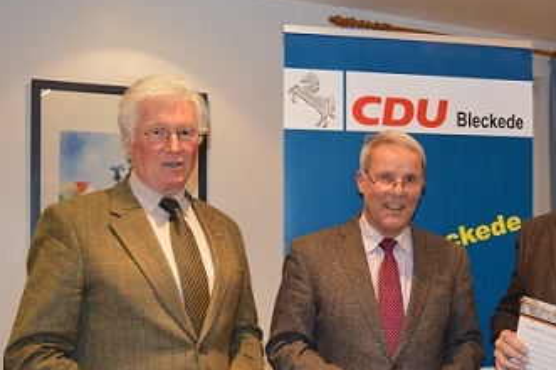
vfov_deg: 27.9
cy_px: 235
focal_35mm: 48
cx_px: 401
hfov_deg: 40.2
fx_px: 741
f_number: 3.5
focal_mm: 22
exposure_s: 1/60
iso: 1400
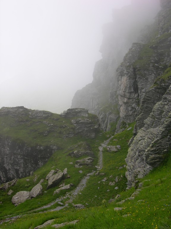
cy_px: 114
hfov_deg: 40.7
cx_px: 86
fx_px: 231
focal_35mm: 35
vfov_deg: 52.6
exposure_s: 1/81.1
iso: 50
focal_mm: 8.9
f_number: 4.5
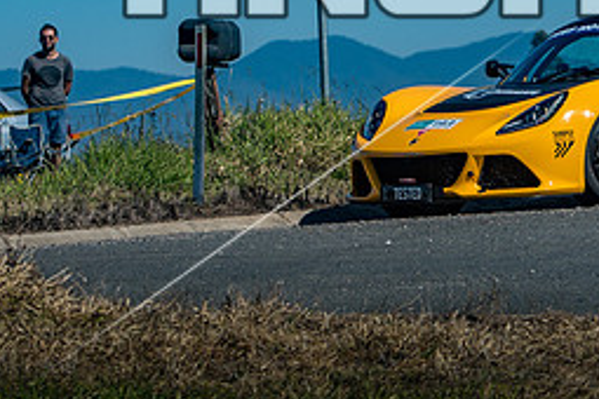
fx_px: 5790
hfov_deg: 5.9
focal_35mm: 348
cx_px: 632
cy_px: -43
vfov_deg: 3.9
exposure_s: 1/3200
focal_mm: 102
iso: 100
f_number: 4.5
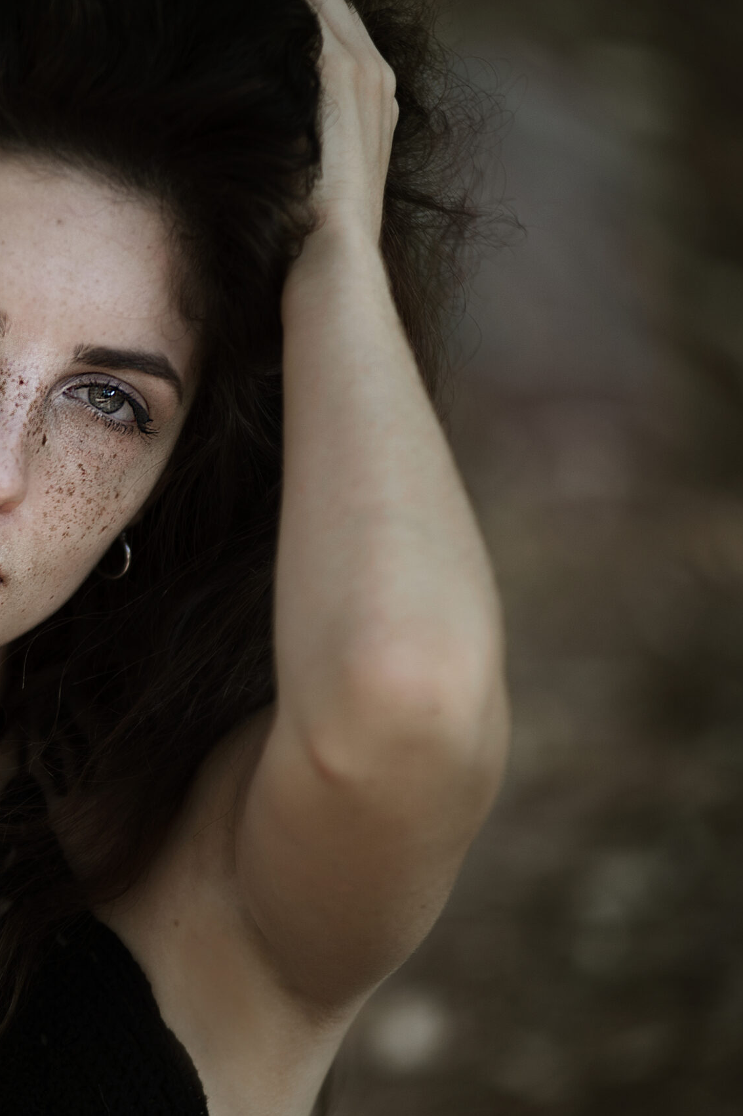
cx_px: -19
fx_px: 9320
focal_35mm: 301
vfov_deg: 6.8
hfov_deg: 4.6
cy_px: 558
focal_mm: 200
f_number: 2.8
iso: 200
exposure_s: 1/320
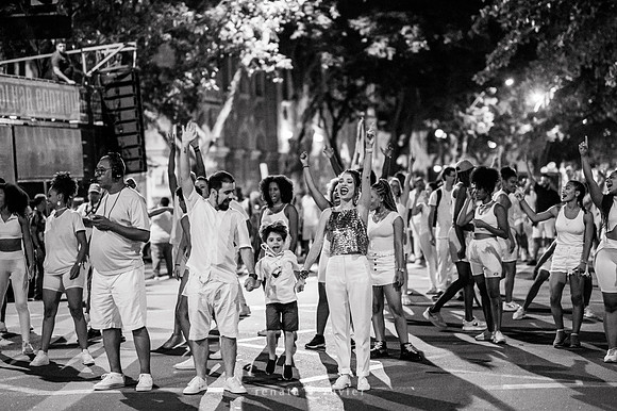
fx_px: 1285
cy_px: 206
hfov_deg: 27.0
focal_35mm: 75
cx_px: 308
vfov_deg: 18.2
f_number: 1.2
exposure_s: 1/250
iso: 2000
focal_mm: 50
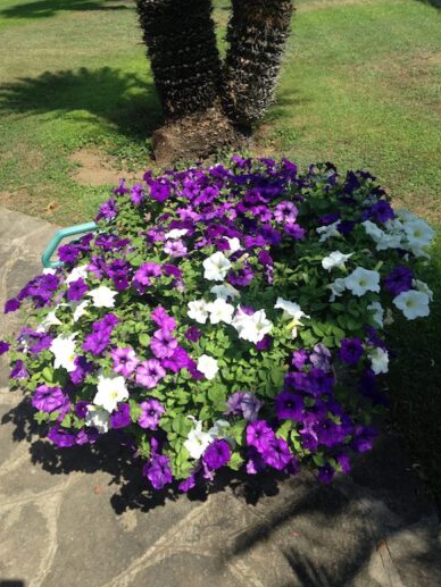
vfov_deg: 53.9
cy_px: 298
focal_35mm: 34
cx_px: 218
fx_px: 577
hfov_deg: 41.8
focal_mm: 4.12
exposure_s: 1/1004
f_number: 2.4
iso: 50
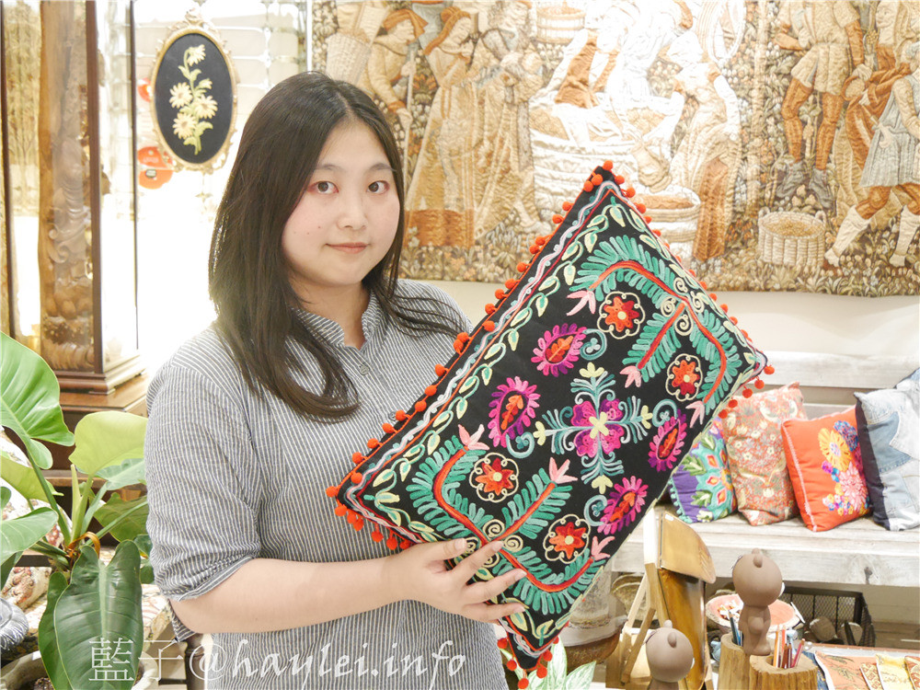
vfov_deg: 30.3
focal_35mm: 48
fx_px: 1276
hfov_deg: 39.7
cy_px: 345
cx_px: 460
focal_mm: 24
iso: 3200
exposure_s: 1/30
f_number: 4.1
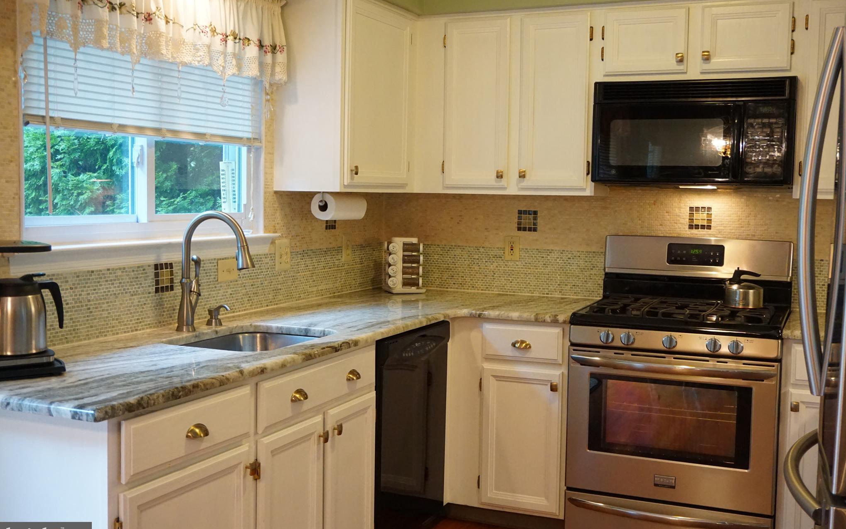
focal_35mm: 42
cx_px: 425
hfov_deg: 47.7
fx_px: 957
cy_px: 269
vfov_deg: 30.9
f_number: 4.5
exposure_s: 1/160
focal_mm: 27
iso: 2500
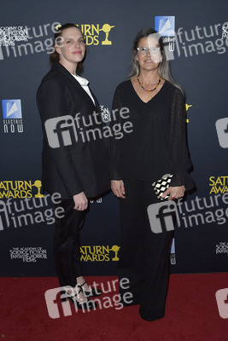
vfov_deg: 58.7
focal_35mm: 32
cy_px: 170
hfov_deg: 41.1
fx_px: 304
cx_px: 114
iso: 250
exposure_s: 1/250
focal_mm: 32
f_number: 6.3
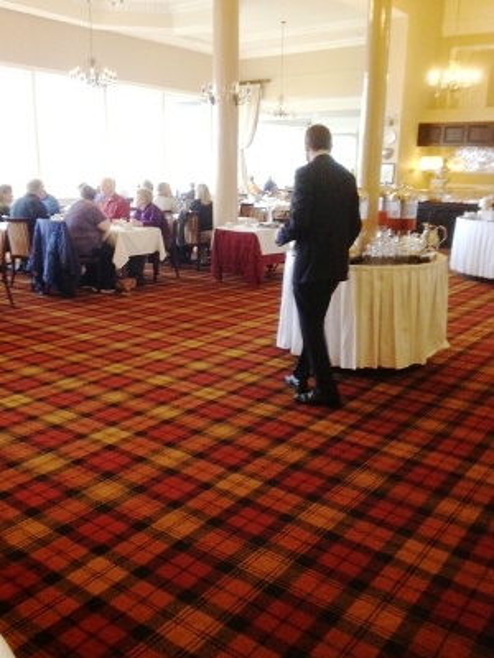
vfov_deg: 52.6
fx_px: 666
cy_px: 329
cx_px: 247
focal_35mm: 35
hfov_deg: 40.7
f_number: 2.4
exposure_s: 1/20
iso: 320
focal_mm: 4.28
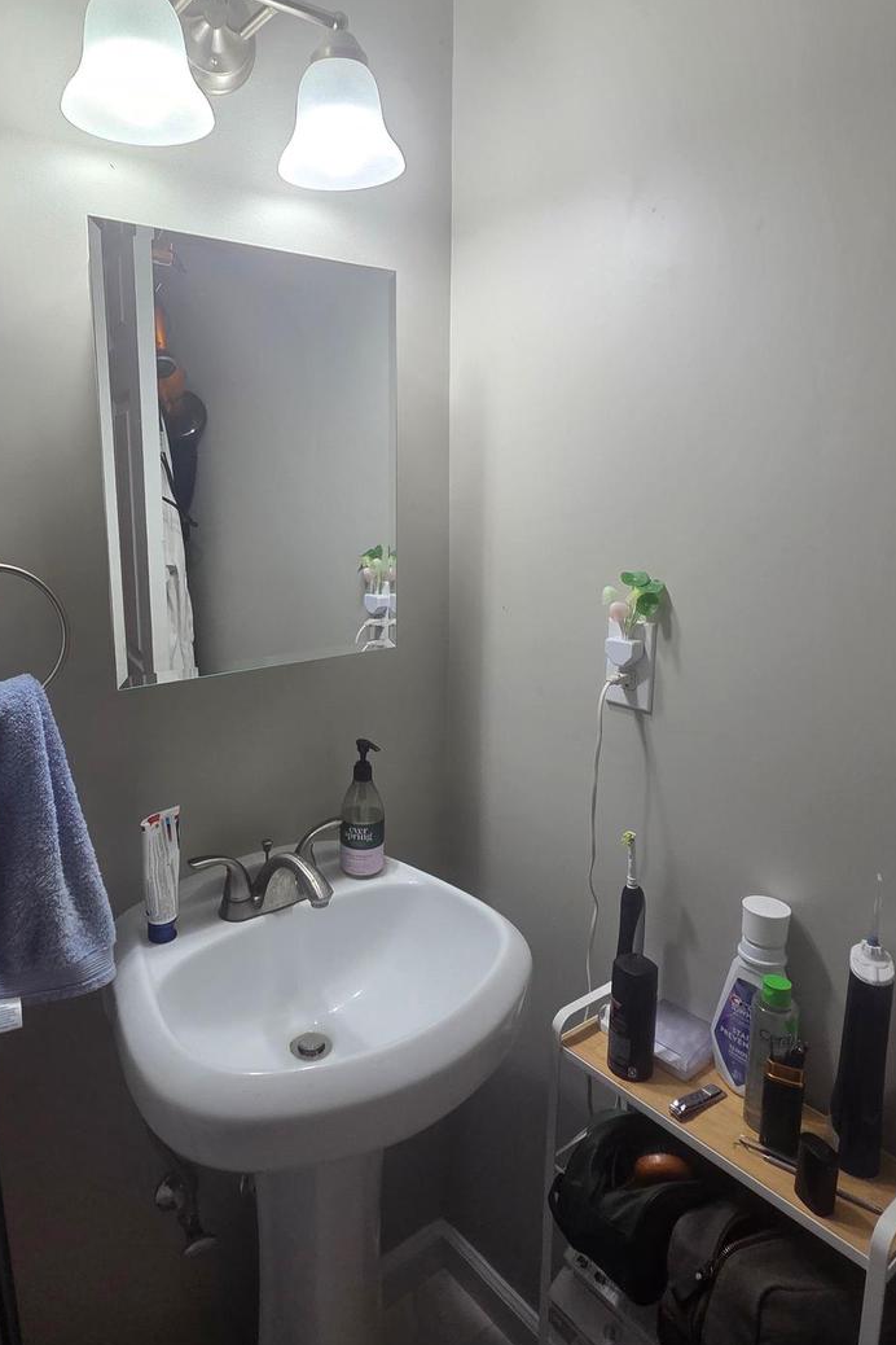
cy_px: 638
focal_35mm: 20
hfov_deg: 61.4
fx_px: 747
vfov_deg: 83.9
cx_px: 356
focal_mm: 2.2
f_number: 2.2
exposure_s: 1/120
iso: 125
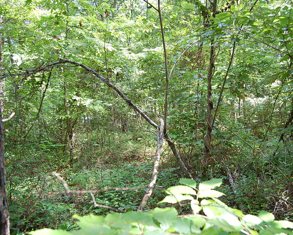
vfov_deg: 47.1
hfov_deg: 57.0
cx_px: 162
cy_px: 118
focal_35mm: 31
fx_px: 269
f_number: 4.5
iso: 200
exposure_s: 1/80
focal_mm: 18
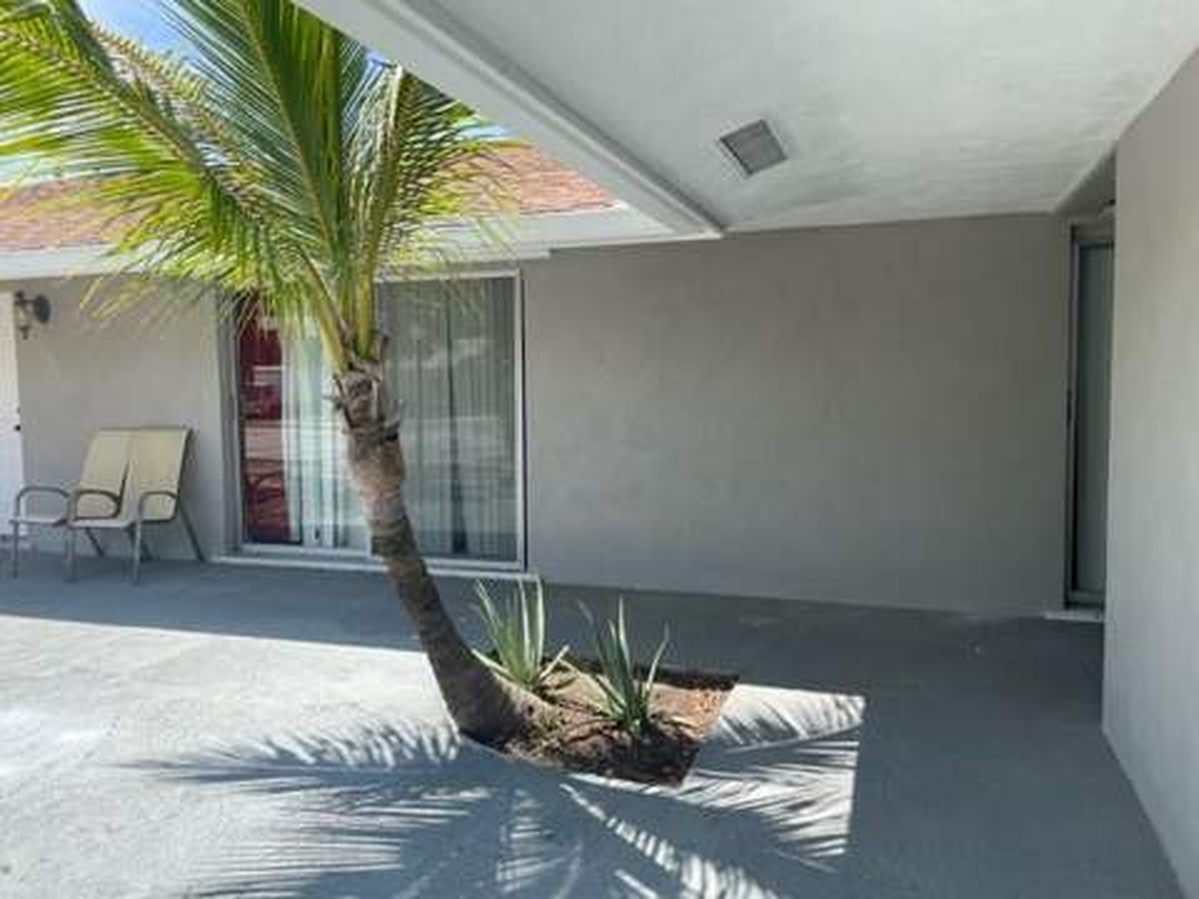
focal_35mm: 26
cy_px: 450
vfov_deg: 53.1
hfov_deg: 67.3
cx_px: 600
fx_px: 901
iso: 32
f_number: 1.6
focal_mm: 4.2
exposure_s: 1/1233
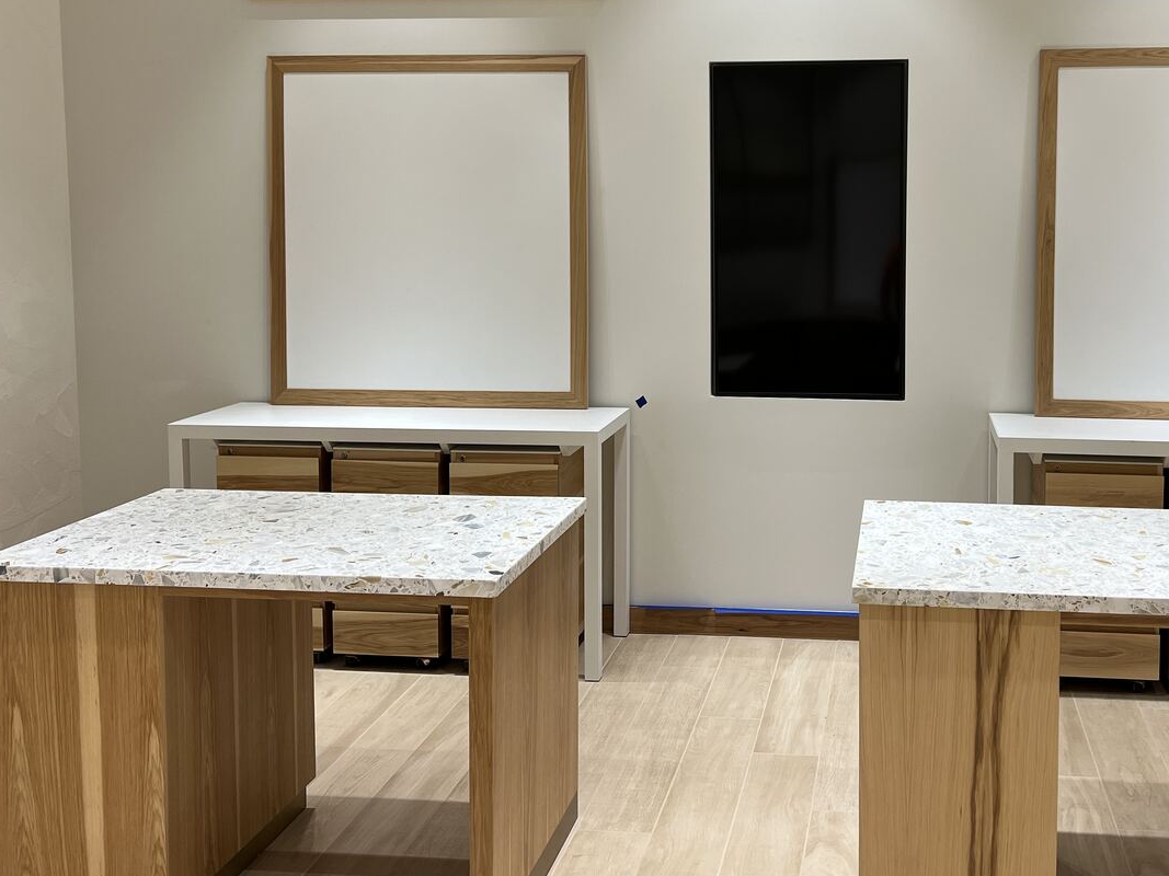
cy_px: 297
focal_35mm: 39
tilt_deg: -1.0
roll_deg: -1.3
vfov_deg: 36.5
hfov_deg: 47.1
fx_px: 1317
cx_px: 783
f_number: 1.5
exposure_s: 1/422
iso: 50
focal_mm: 5.7
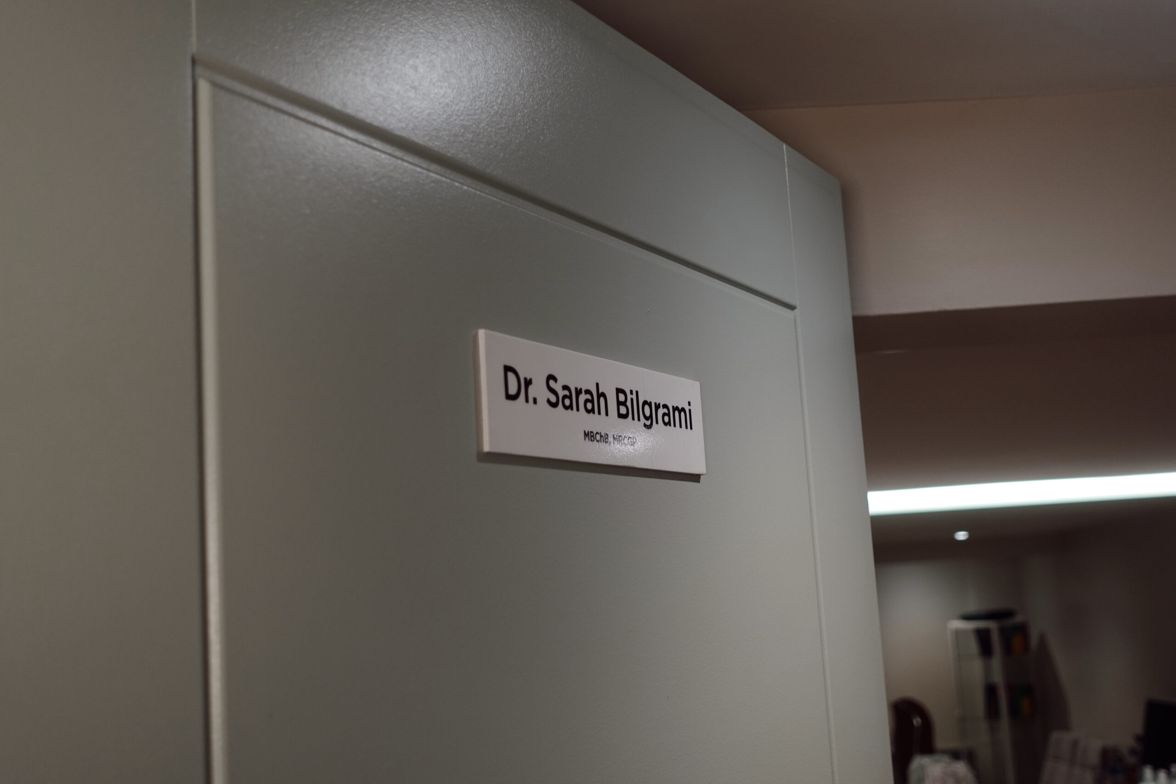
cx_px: 588
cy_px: 392
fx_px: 1470
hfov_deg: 43.6
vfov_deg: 29.9
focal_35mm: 45
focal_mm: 16.94
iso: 100
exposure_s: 1/50
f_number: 2.8
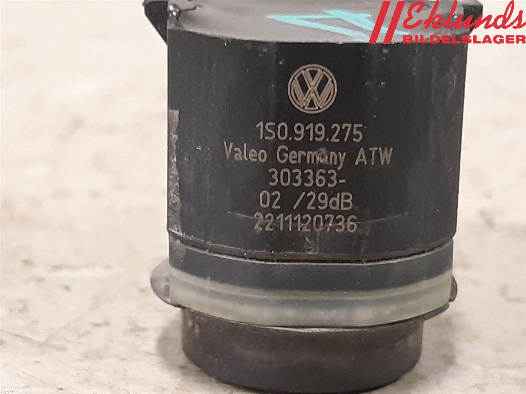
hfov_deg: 67.3
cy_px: 197
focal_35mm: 26
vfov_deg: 53.1
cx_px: 263
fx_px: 395
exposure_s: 1/25
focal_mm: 3.93
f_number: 1.7
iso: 200
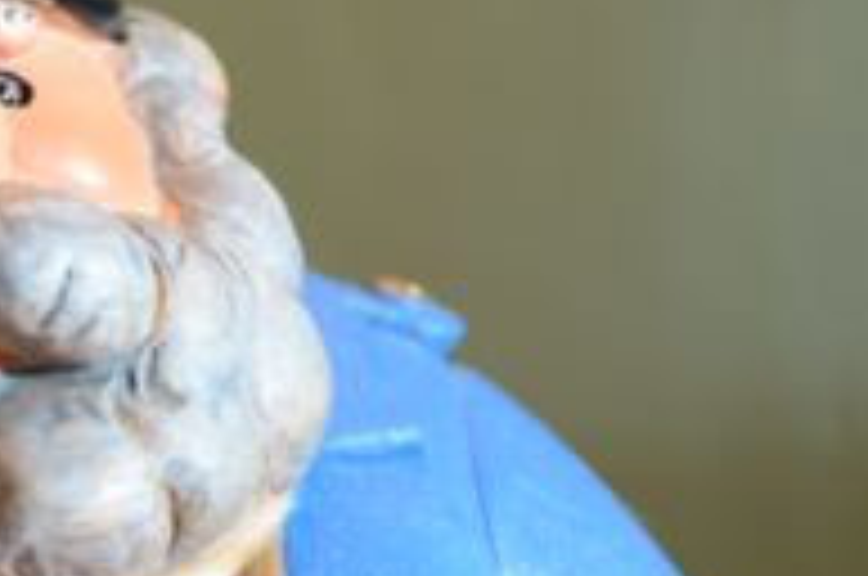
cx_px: -108
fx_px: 12910
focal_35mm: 536
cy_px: 317
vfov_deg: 2.6
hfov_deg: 3.8
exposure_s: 1/60
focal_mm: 135
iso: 200
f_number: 5.6
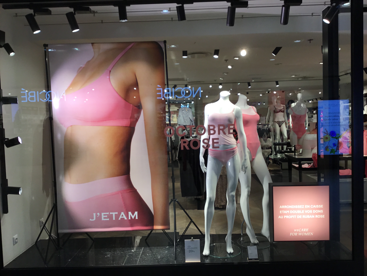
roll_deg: +2.2
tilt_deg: -2.0
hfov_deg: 58.4
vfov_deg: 45.4
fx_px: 329
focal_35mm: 31
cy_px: 138
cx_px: 184
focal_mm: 3.3
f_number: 2.4
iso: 40
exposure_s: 1/100
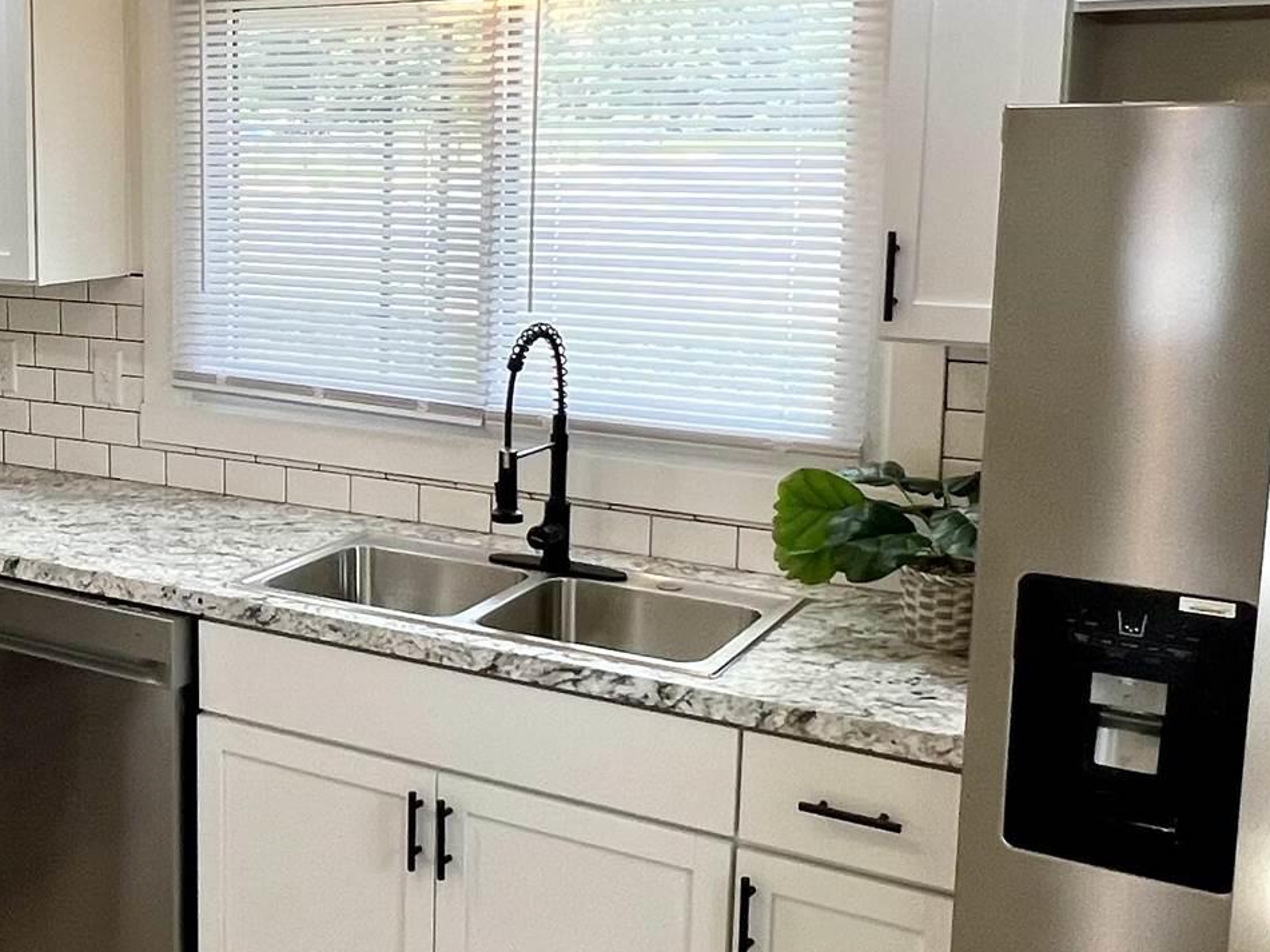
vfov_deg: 34.2
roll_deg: -0.2
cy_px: 385
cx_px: 216
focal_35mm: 42
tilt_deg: -8.9
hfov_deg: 42.4
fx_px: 1541
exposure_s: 1/120
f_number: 1.8
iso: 64
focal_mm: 1.57
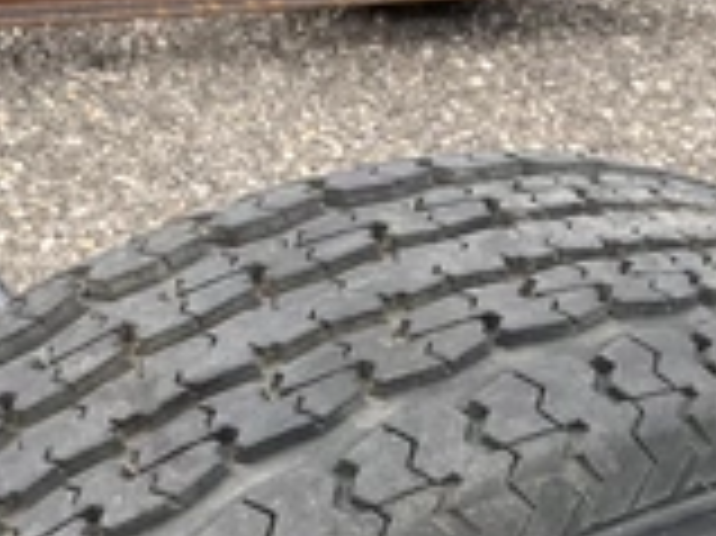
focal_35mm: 73
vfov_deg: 19.8
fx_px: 1509
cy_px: 477
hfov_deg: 26.7
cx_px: 356
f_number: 1.8
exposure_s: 1/469
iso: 25
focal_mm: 3
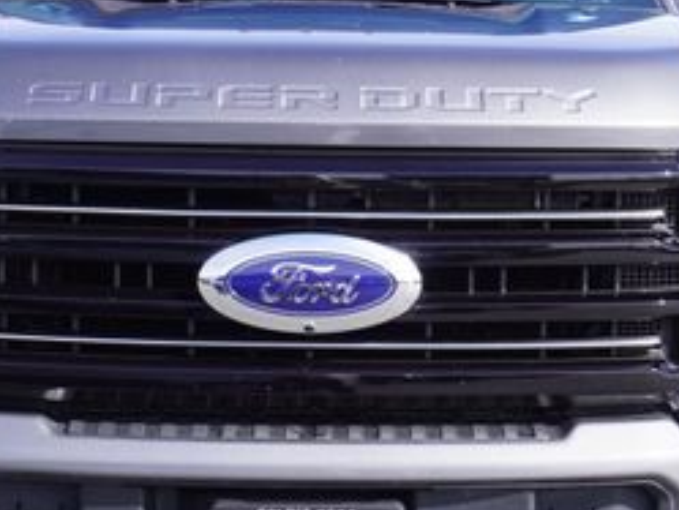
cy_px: 314
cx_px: 316
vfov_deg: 16.6
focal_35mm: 89
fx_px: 1747
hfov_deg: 22.0
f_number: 6.3
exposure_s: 1/160
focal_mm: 24
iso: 100
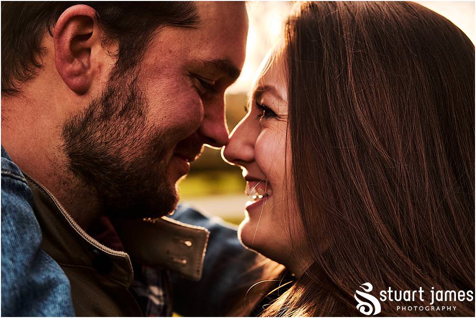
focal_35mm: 75
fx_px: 992
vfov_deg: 18.2
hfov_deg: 27.0
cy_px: 159
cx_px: 238
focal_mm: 50
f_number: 2.8
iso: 500
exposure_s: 1/1250
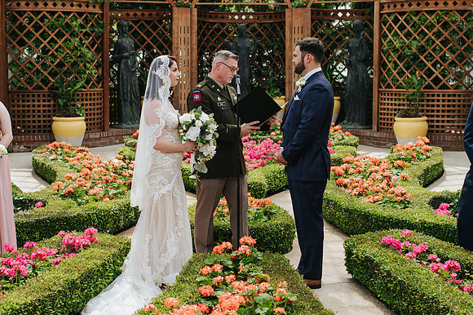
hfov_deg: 34.5
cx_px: 225
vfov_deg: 23.3
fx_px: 762
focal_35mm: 58
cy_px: 166
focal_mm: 35
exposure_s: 1/800
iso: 320
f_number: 3.5
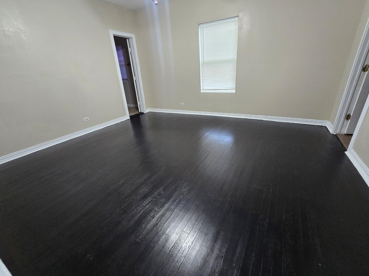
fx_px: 149
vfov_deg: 85.7
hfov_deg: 102.1
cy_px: 137
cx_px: 187
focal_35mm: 14
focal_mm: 2.2
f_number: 2.2
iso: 250
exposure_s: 1/60
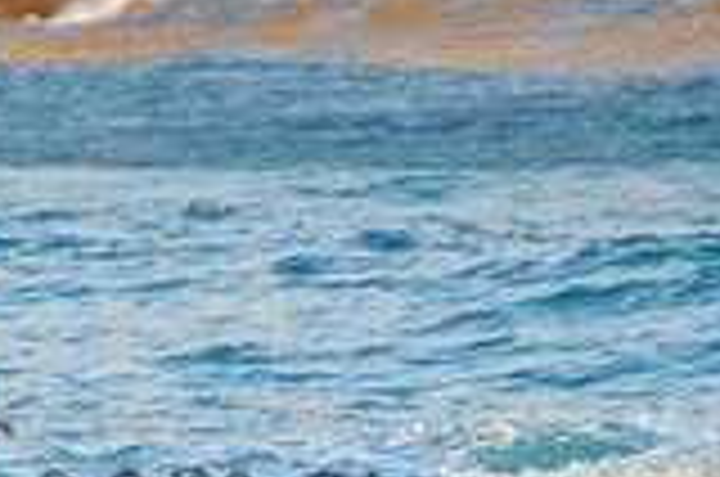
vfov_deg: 0.6
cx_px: -54
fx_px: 44611
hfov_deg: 0.9
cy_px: 452
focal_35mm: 2235
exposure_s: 1/1600
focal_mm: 400
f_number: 5.6
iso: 2200
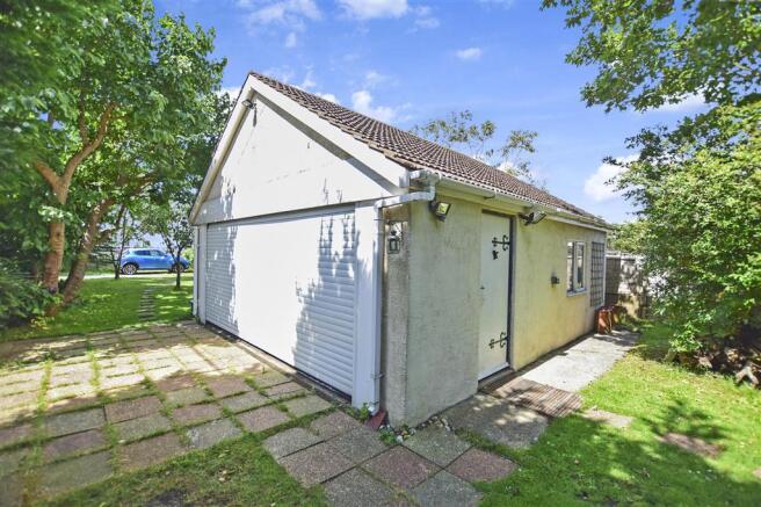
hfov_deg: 100.4
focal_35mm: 15
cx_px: 380
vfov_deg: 77.3
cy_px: 254
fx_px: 317
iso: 400
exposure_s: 1/1000
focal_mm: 10
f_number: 4.5
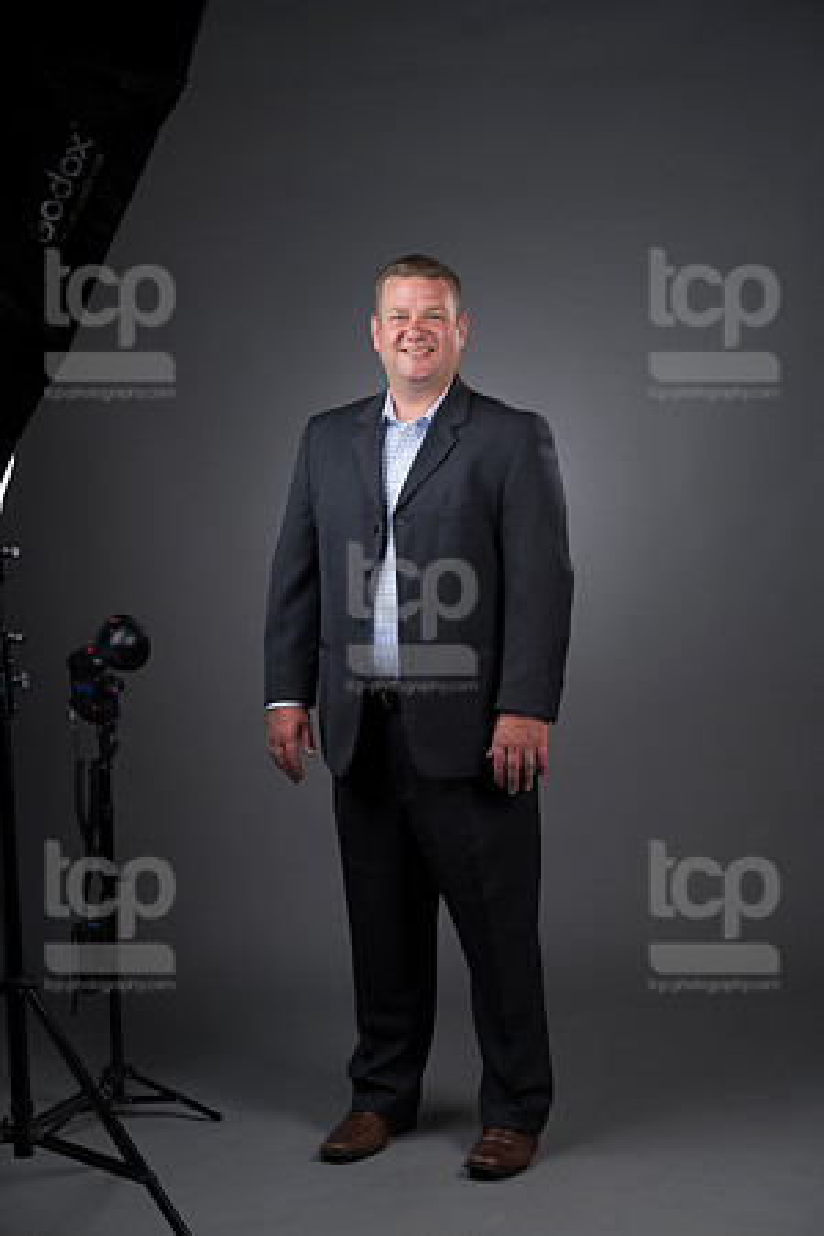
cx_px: 412
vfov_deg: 24.8
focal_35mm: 82
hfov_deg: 16.7
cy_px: 618
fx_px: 2815
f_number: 5.6
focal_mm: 82
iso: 160
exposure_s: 1/250
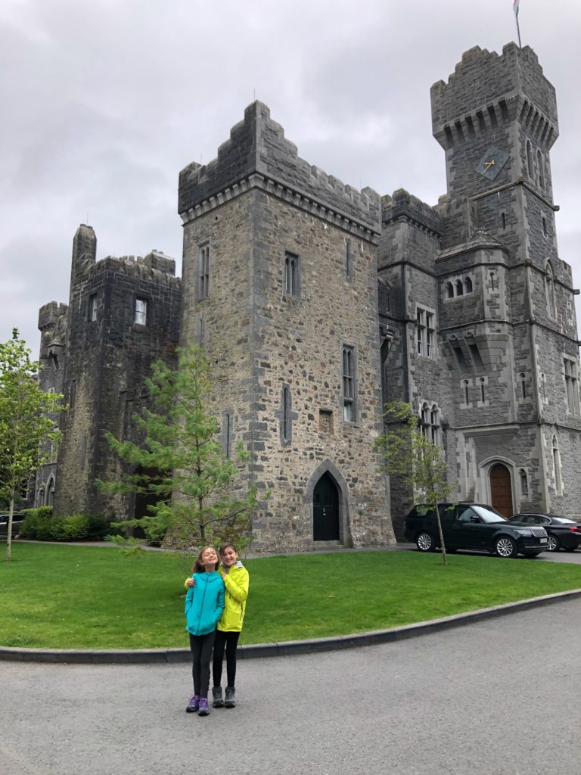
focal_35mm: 28
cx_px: 290
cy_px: 388
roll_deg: -0.7
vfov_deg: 63.4
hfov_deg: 49.7
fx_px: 627
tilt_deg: +11.4
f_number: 1.8
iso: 20
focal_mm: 3.99
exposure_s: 1/232
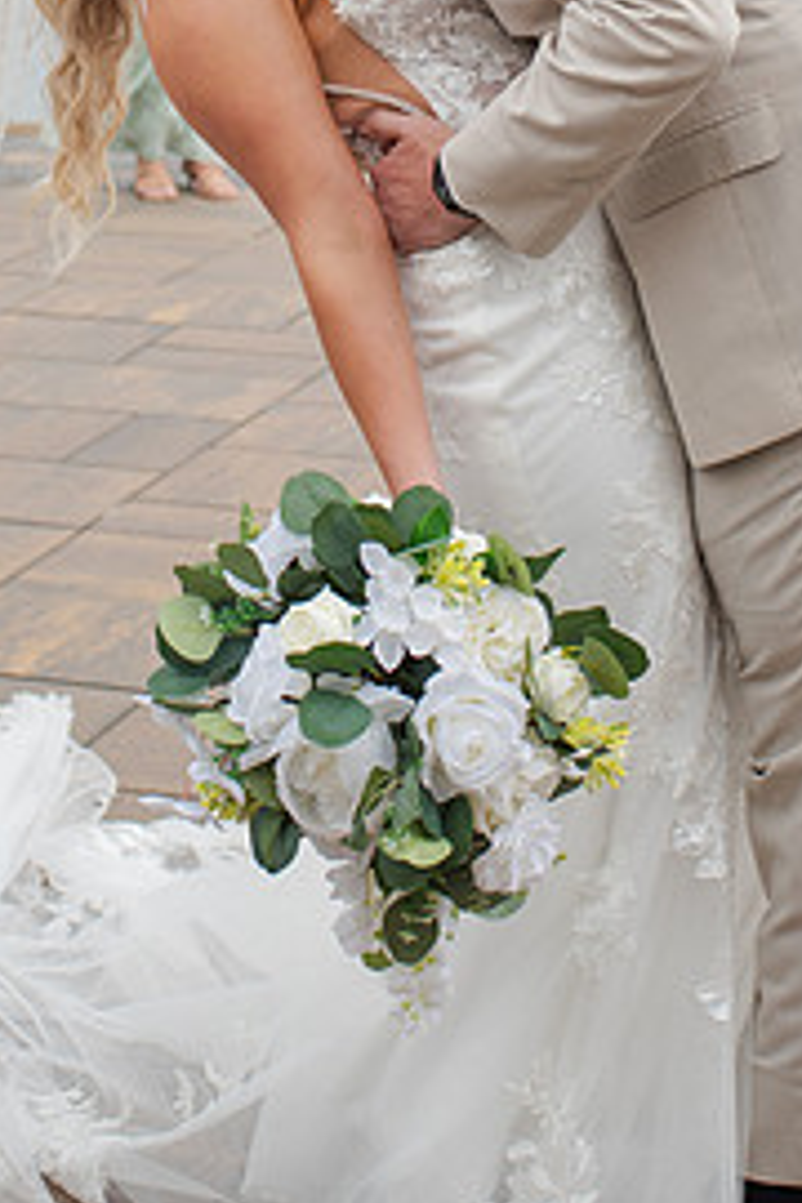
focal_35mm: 108
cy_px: -13
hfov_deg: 12.7
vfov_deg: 18.4
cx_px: 239
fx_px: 3609
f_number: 3.5
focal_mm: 35
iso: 100
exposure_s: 1/800
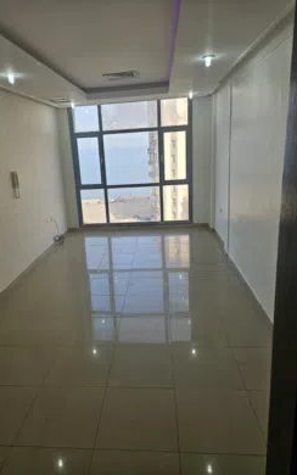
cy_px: 233
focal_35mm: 25
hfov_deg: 49.2
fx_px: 324
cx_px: 128
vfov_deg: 72.5
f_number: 1.8
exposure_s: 1/400
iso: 25
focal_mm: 5.4
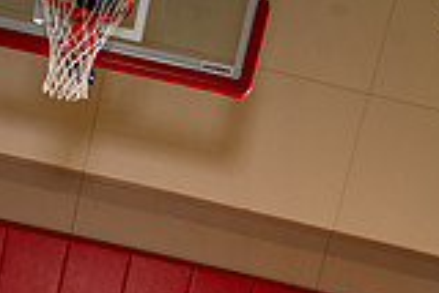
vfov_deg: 14.8
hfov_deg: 26.8
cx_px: 52
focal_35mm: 73
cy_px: 613
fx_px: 891
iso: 500
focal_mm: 26
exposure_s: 1/250
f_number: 5.6
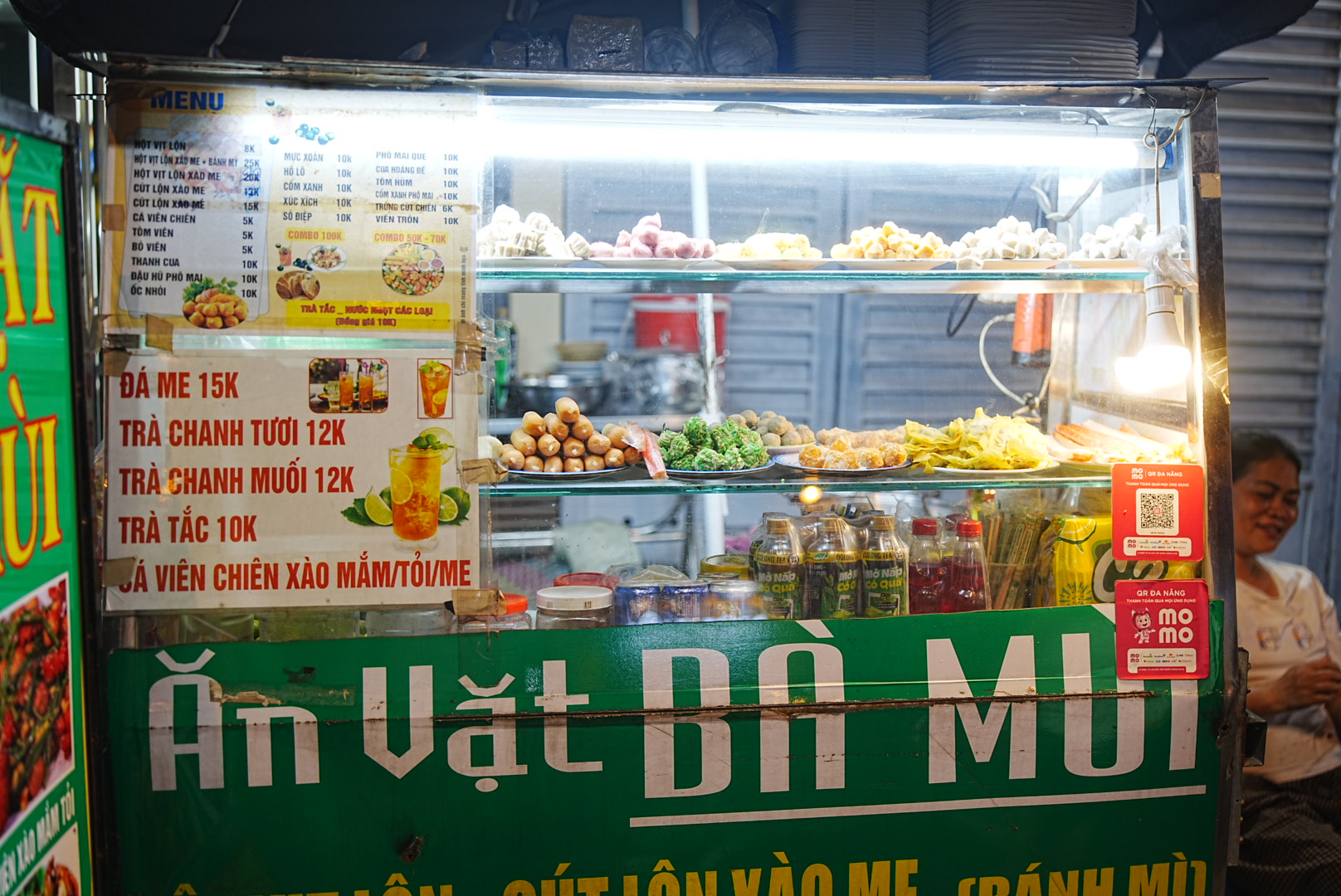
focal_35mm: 35
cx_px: 670
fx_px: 1305
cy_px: 448
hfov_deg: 54.4
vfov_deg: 37.9
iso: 200
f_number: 2
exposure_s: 1/40
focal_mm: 35
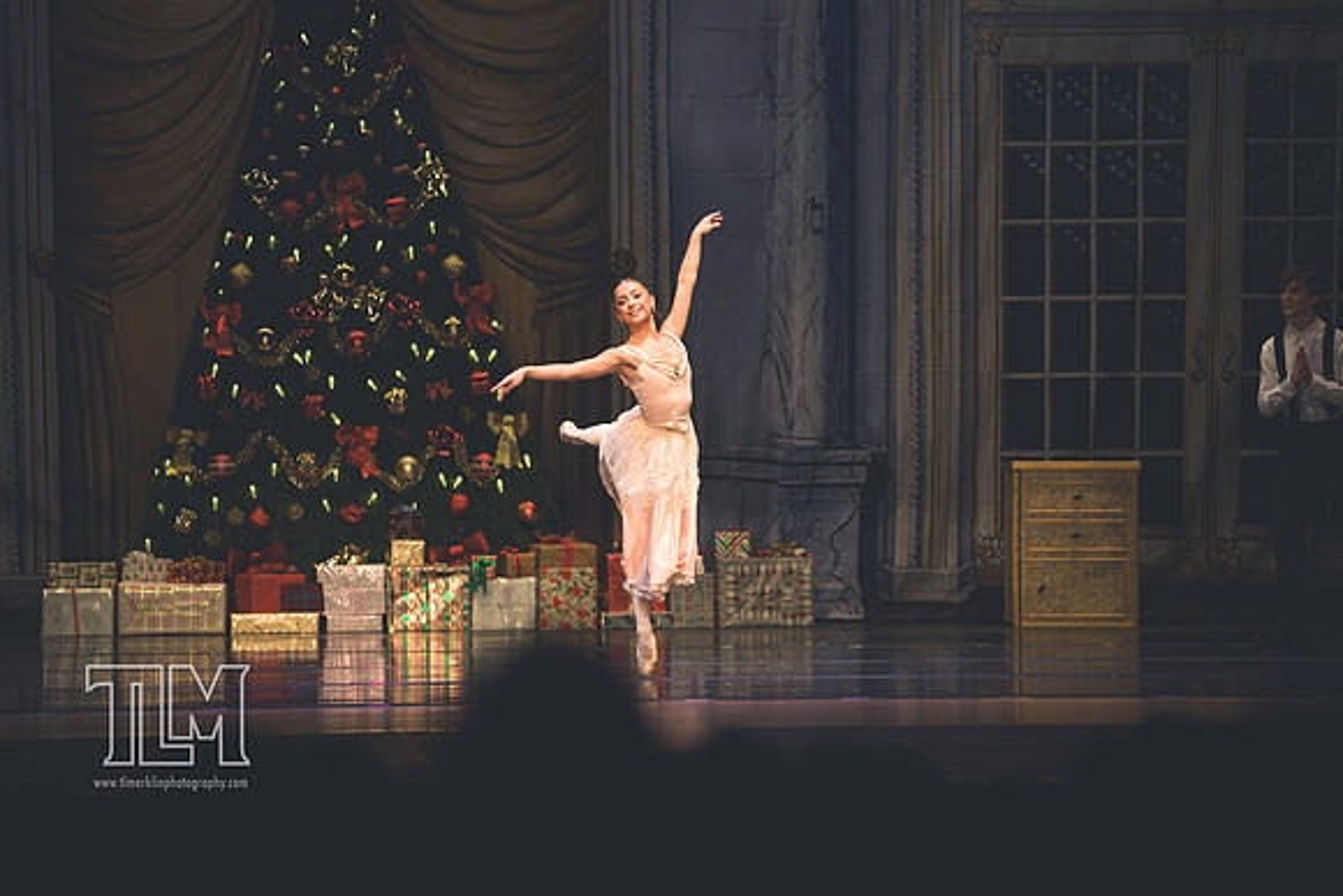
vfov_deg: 7.6
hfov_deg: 11.4
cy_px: 448
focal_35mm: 180
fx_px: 6716
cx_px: 672
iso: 360
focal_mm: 180
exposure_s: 1/400
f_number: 2.8
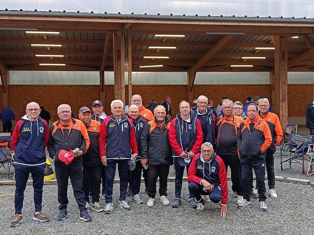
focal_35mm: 45
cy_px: 118
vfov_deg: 32.2
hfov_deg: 42.1
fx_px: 408
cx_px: 157
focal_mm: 5.24
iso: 111
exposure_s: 1/100
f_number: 1.7
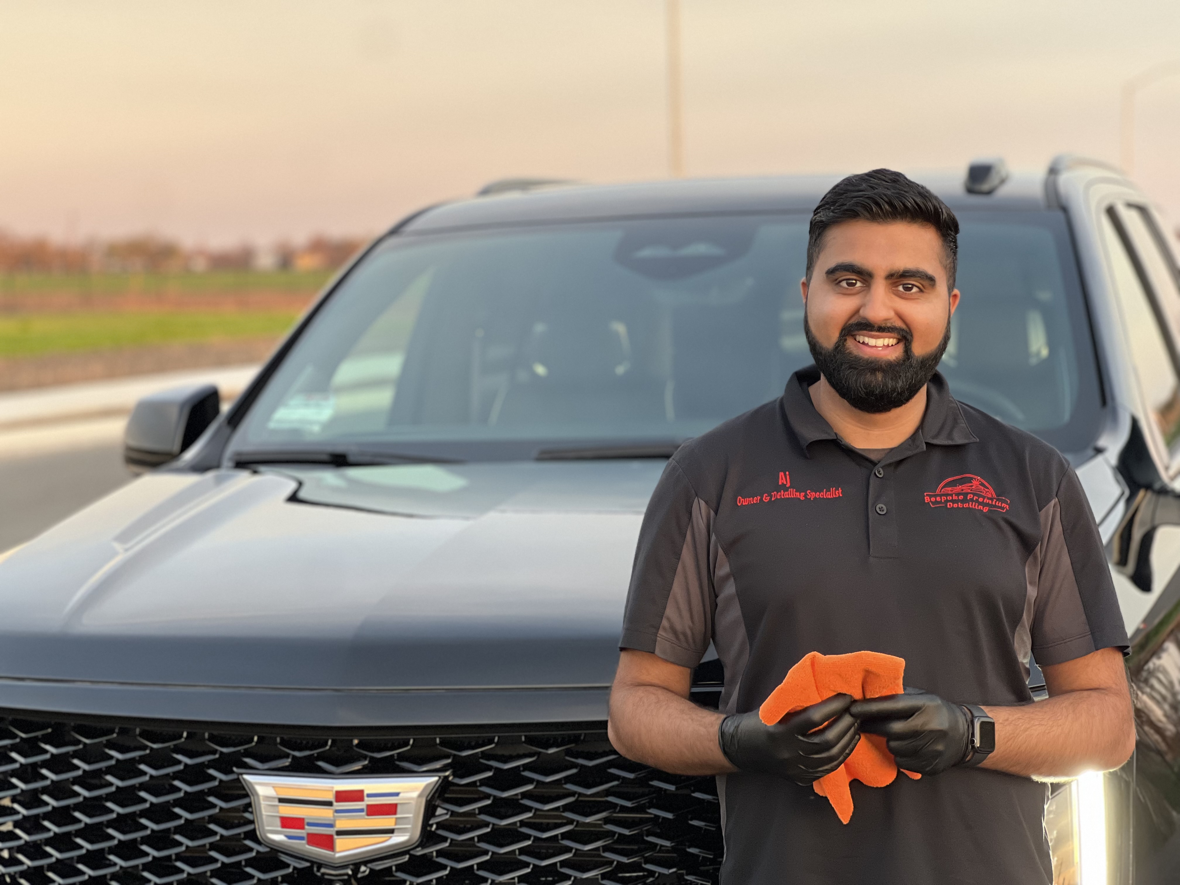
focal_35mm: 77
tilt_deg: -3.8
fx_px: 2625
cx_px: 590
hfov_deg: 25.3
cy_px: 442
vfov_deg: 19.1
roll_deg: +1.4
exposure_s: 1/121
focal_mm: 9
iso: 200
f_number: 2.8
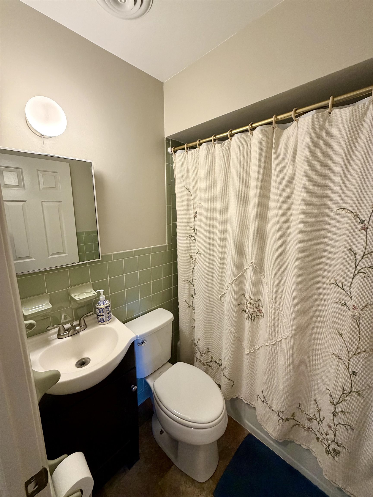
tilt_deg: -10.6
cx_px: 186
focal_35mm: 14
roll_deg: -0.2
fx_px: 201
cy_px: 248
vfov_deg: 102.1
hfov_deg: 85.7
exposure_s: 1/60
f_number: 2.2
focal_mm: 2.22
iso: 320
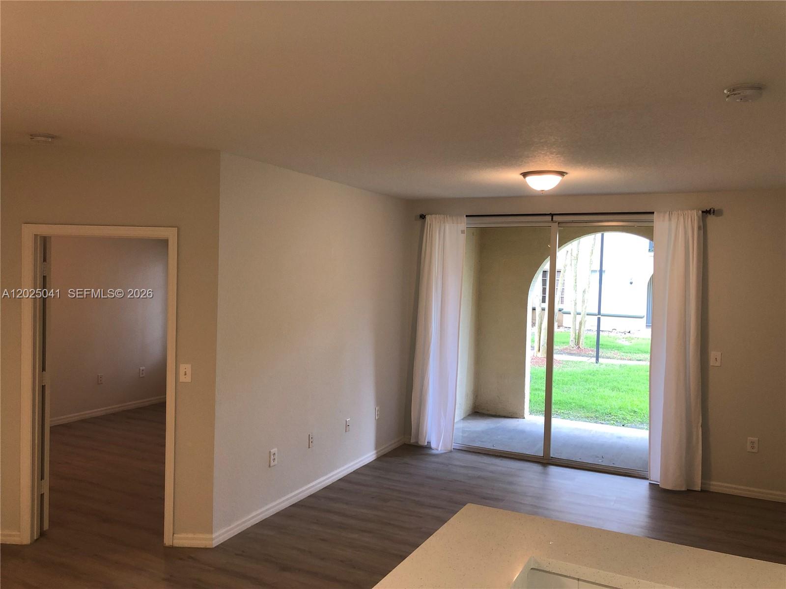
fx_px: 636
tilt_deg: -2.0
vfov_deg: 49.7
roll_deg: -0.7
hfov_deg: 63.4
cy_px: 294
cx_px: 393
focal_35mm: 28
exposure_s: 1/30
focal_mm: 3.99
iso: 40
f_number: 1.8
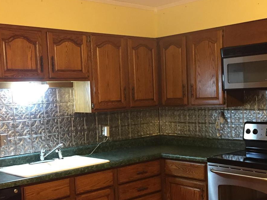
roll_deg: +2.4
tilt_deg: -3.1
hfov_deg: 36.7
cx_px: 155
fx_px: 401
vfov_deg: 27.9
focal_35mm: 52
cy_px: 129
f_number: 2.2
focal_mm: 4.15
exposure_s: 1/30
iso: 200
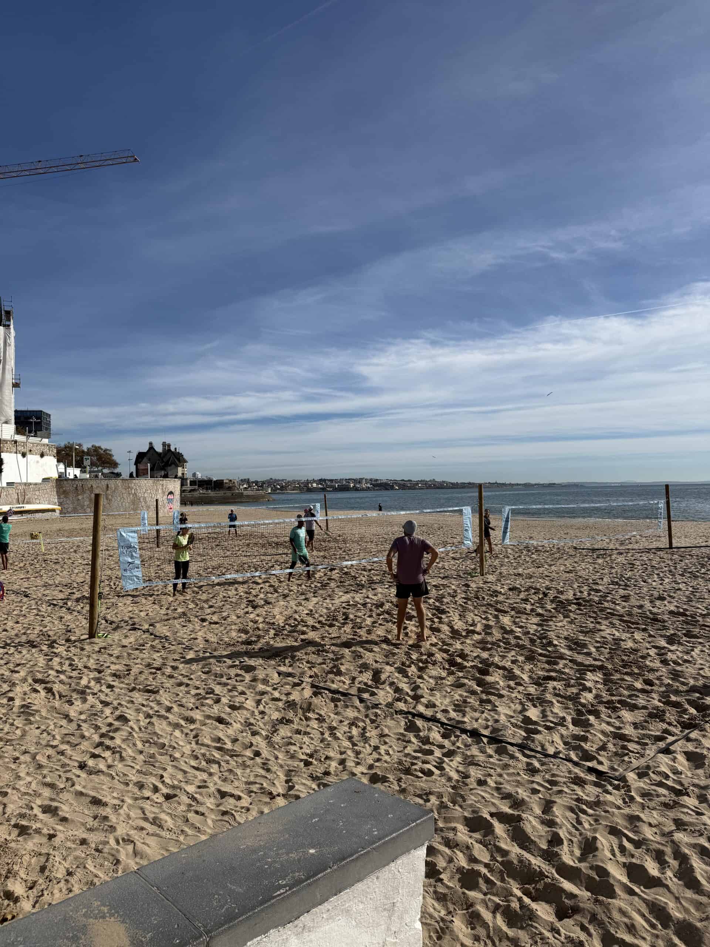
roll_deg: +0.2
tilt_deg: +3.3
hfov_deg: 56.8
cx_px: 355
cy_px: 474
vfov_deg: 71.6
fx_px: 656
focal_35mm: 24
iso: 80
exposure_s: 1/10309
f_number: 1.78
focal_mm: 6.76
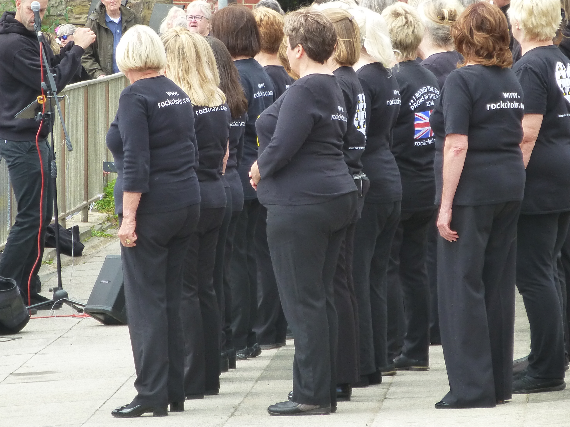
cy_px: 120
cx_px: 291
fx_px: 5598
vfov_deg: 4.4
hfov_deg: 5.8
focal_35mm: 340
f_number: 5.6
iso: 160
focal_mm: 41.3
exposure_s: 1/100
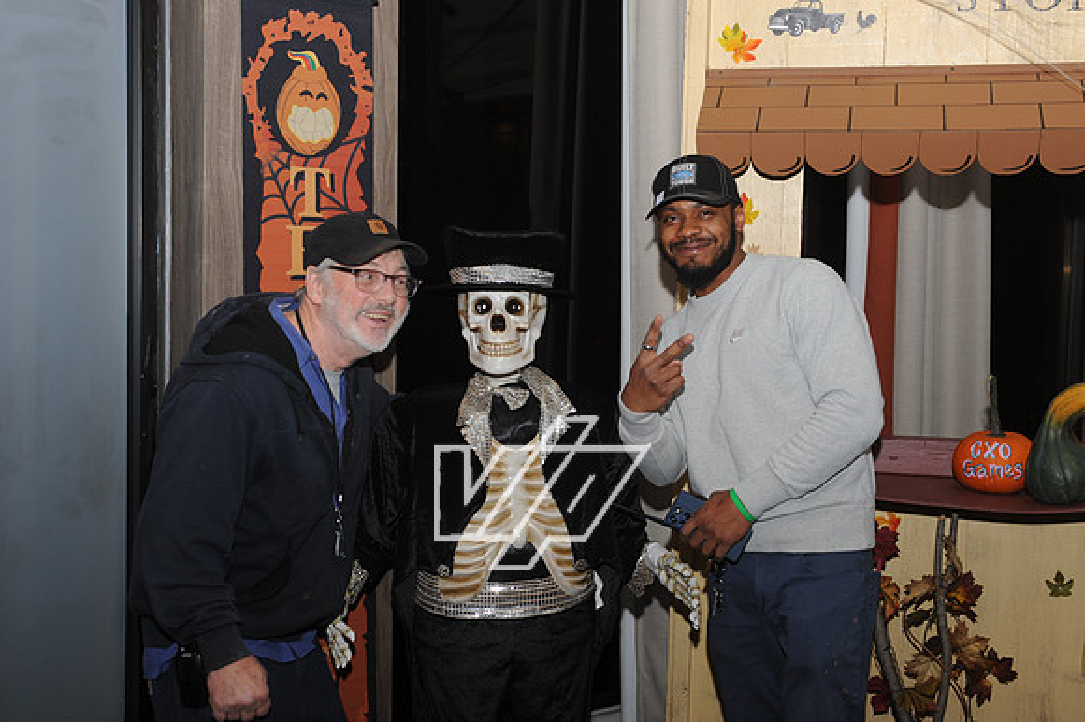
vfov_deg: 27.0
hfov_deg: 39.6
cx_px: 542
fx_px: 1506
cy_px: 361
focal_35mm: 50
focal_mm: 50
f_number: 5.6
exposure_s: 1/200
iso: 320
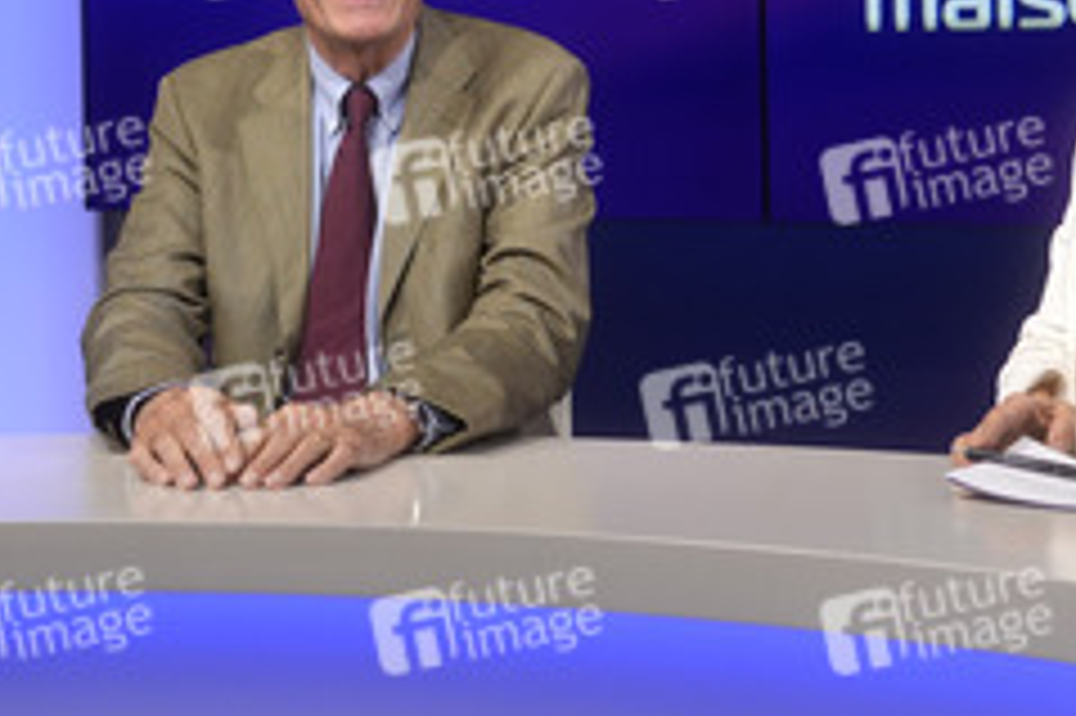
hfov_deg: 23.8
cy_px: 59
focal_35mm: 85
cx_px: 367
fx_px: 2539
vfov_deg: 15.8
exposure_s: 1/320
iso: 640
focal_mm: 30
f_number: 2.2
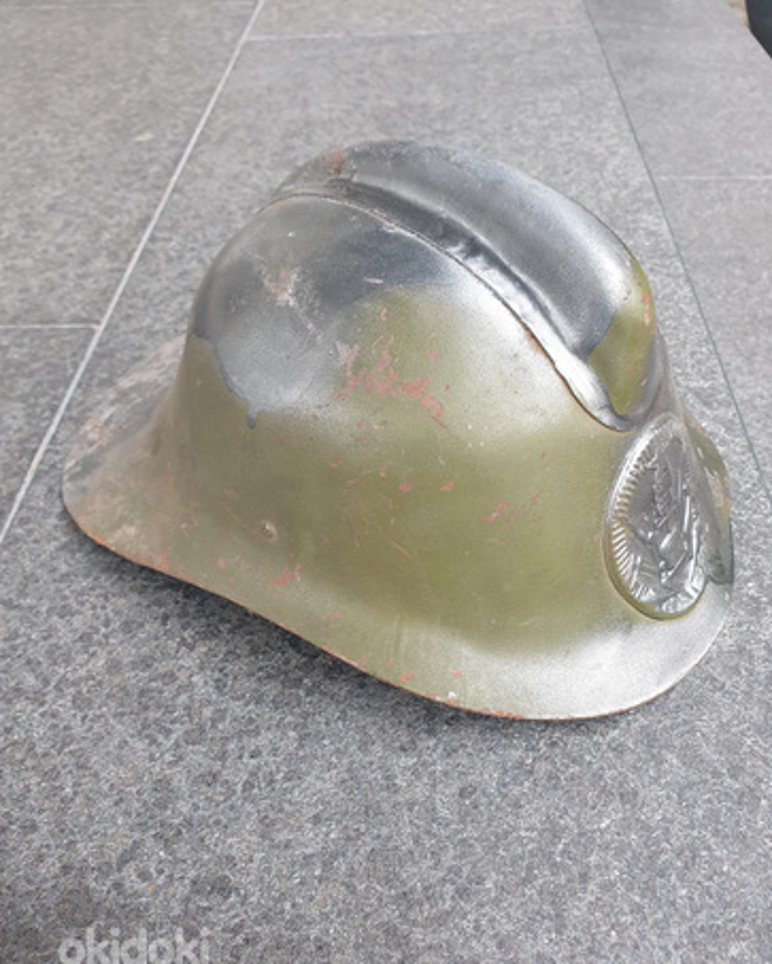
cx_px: 397
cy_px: 489
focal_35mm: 28
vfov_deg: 62.2
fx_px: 799
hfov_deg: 51.6
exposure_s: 1/50
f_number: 2.4
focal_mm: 4.3
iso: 80
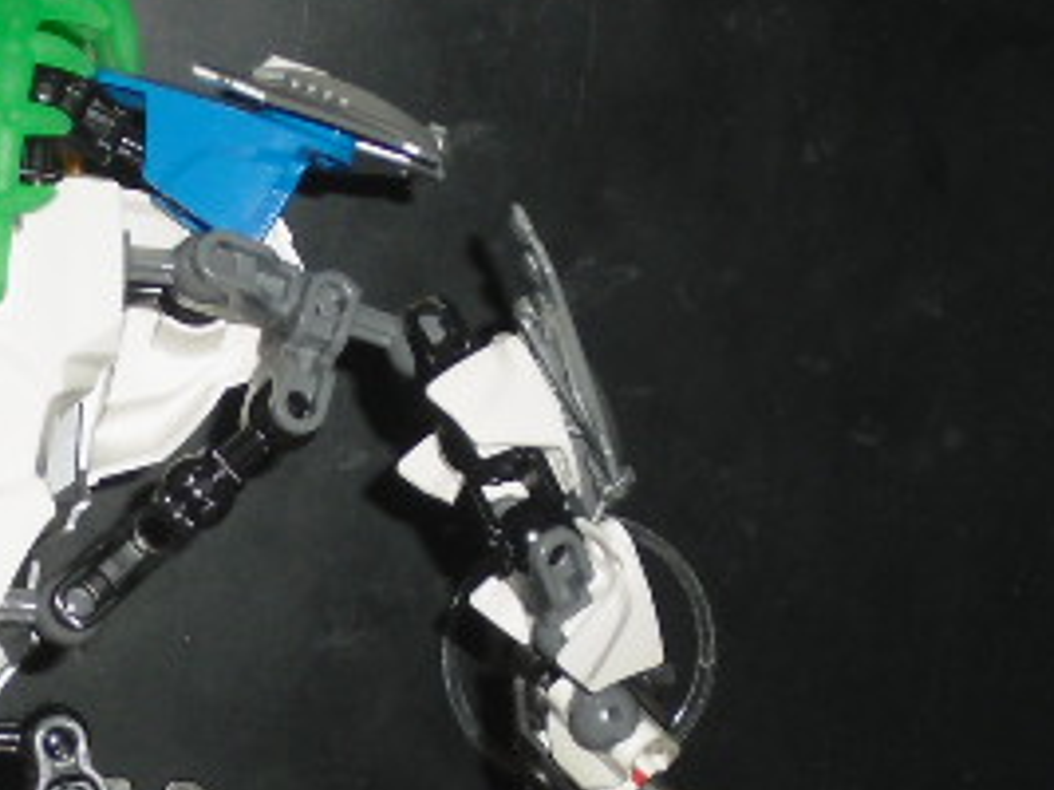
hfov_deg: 11.2
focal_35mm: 175
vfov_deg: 8.4
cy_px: 857
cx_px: -28
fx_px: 5326
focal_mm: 13.1
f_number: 4.6
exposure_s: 1/60
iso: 200
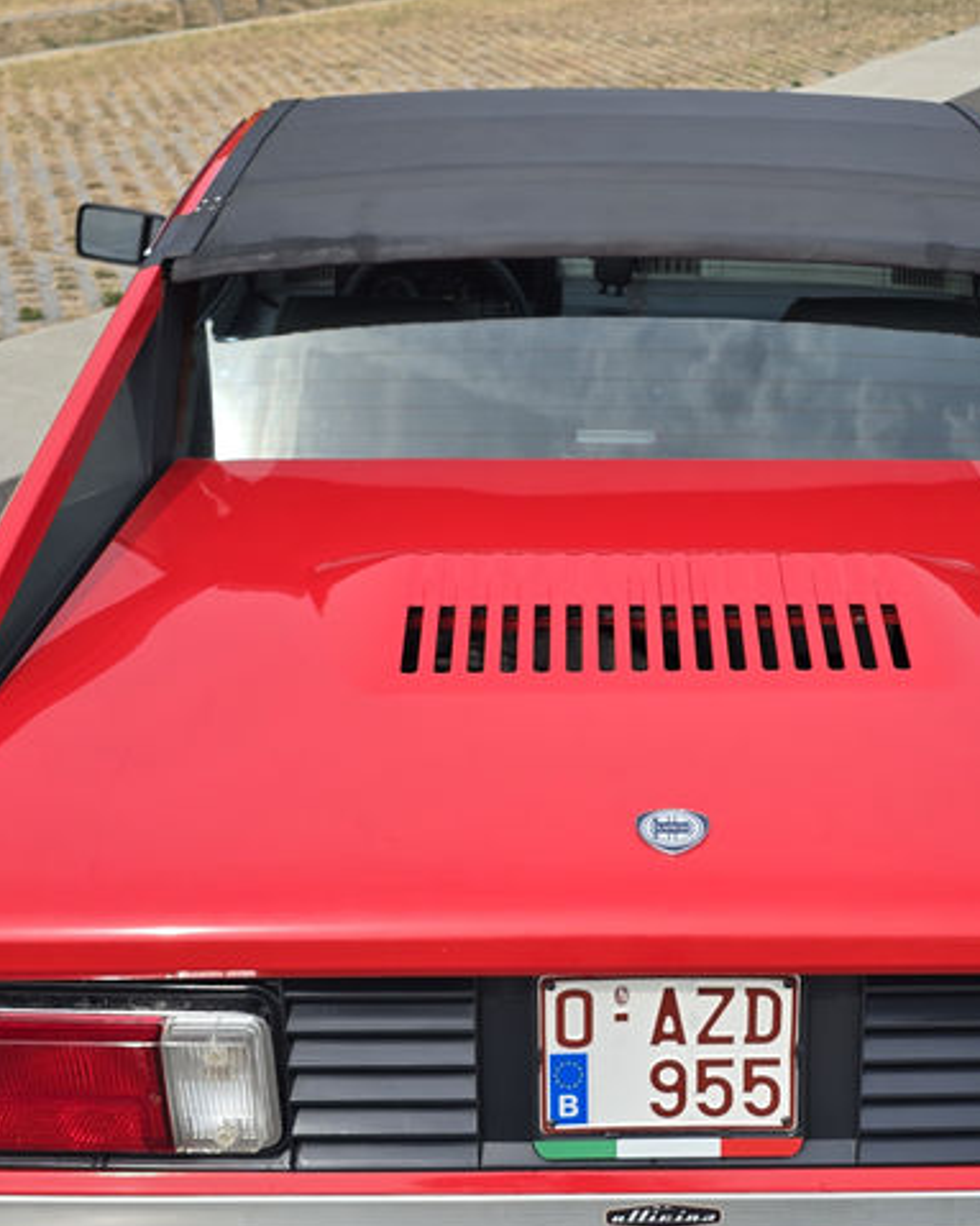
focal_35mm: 48
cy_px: 809
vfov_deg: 38.4
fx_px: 1741
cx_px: 627
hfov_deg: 31.3
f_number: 1.7
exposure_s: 1/748
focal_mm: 6.3
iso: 12
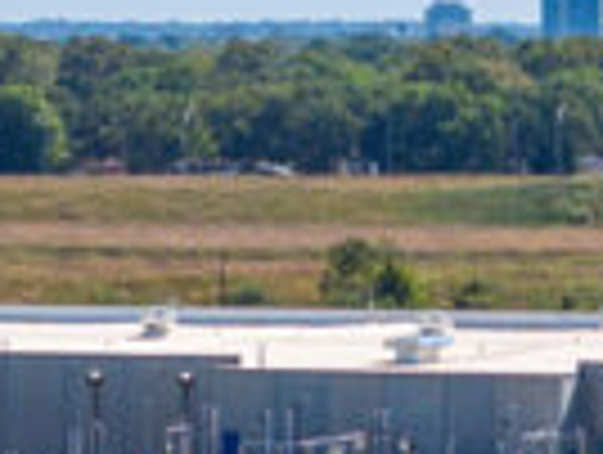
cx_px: 742
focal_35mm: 400
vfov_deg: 3.7
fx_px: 6980
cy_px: 769
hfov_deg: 4.9
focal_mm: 19.35
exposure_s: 1/240
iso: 100
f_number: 2.8
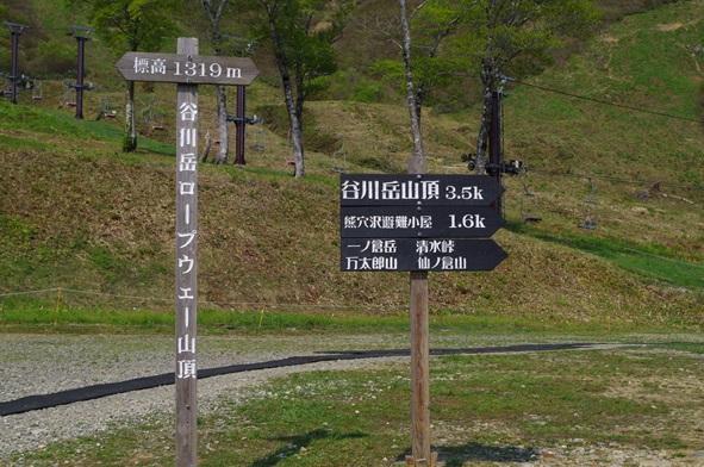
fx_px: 957
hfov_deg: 40.4
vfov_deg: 27.4
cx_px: 352
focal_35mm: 49
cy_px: 234
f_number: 11
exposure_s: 1/160
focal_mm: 32.5
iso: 100
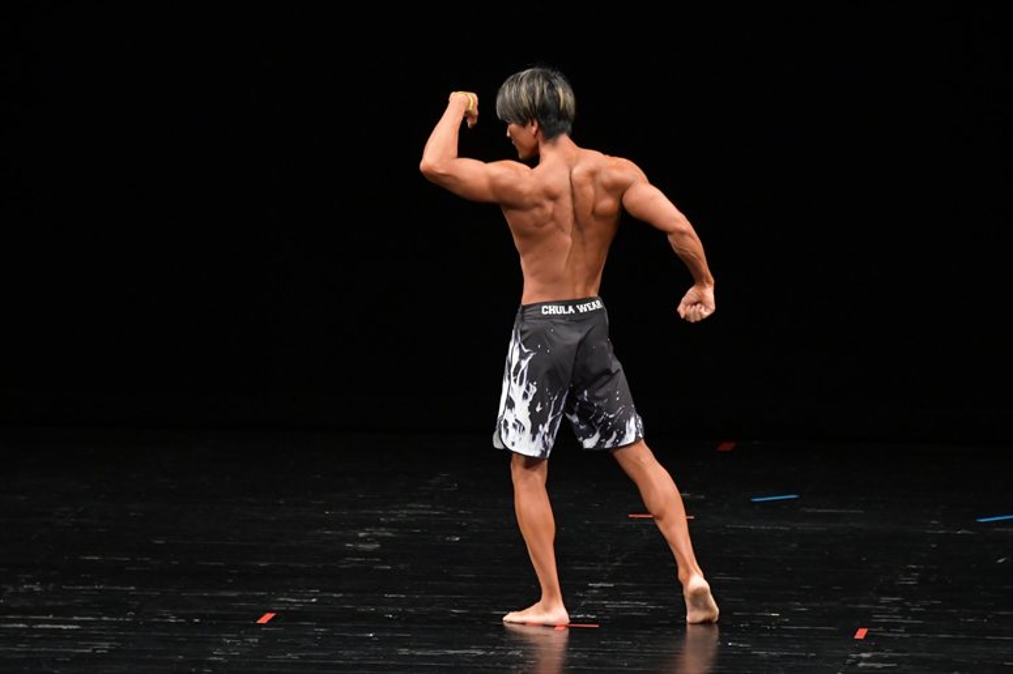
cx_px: 506
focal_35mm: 285
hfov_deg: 7.2
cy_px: 337
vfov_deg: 4.8
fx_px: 8016
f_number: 5.6
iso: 3200
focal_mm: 190
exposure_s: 1/400
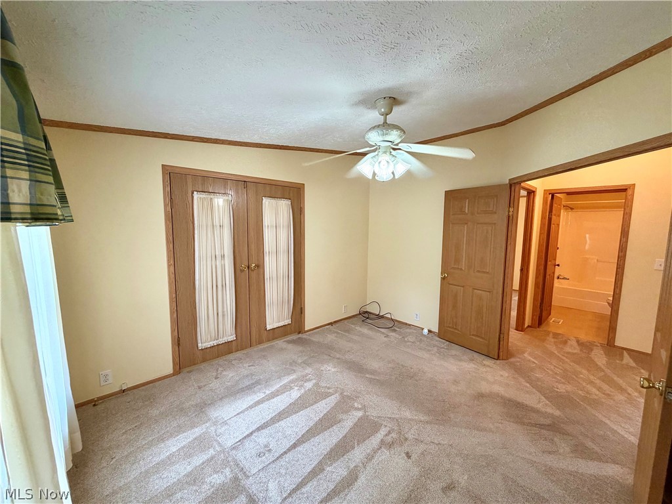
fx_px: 272
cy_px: 252
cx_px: 336
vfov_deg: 85.7
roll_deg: -0.8
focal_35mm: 14
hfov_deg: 102.1
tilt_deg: -5.8
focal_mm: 2.22
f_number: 2.2
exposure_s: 1/60
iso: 200
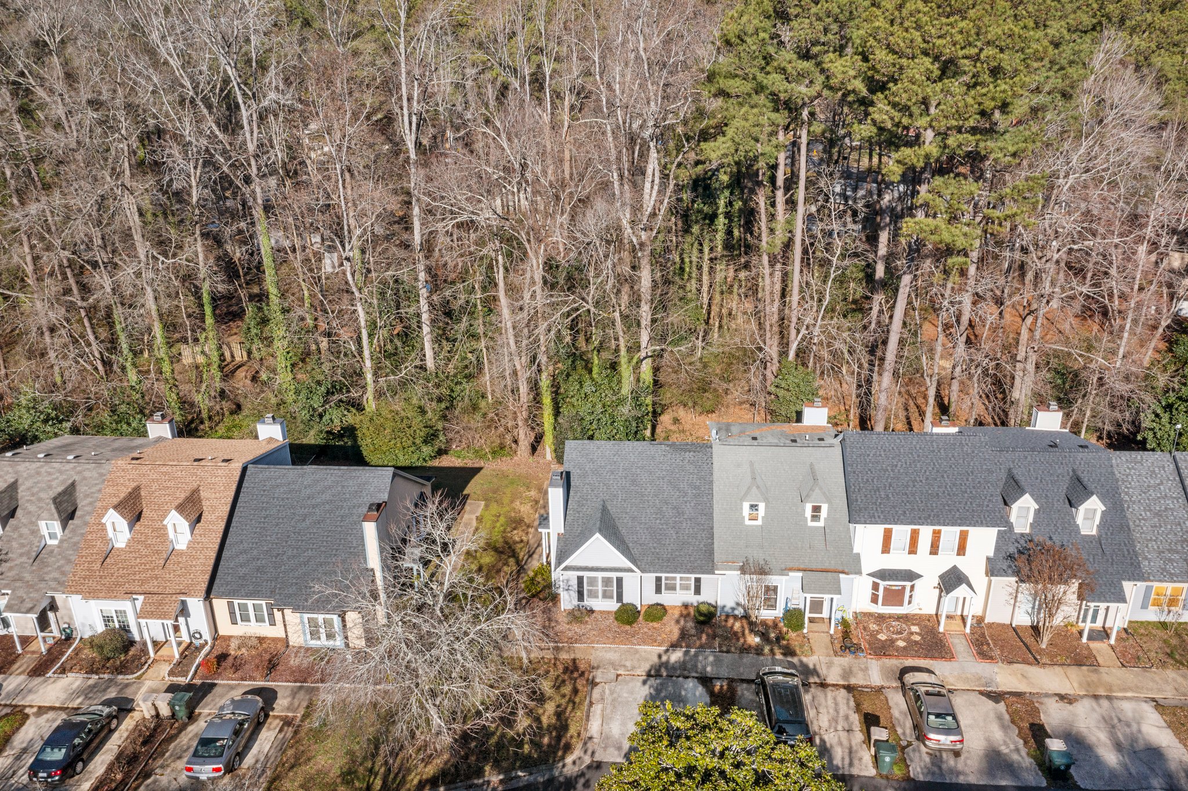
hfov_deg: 65.5
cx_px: 594
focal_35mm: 28
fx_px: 924
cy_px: 396
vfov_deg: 46.4
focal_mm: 10.26
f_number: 8
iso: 100
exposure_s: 1/500
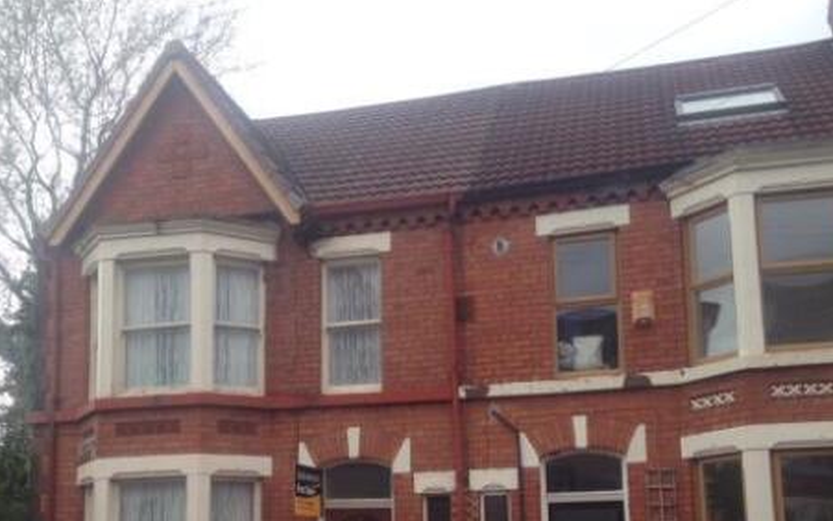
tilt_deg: +8.9
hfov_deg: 41.8
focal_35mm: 48
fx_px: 1090
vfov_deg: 26.5
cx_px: 385
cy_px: 398
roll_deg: +1.7
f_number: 2.4
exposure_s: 1/480
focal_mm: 4.28
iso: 50
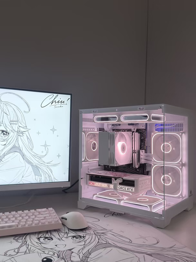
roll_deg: -1.8
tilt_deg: +0.2
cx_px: 98
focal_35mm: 35
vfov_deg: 52.7
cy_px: 131
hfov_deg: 40.7
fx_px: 265
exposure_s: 1/66
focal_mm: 6.76
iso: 100
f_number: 1.78
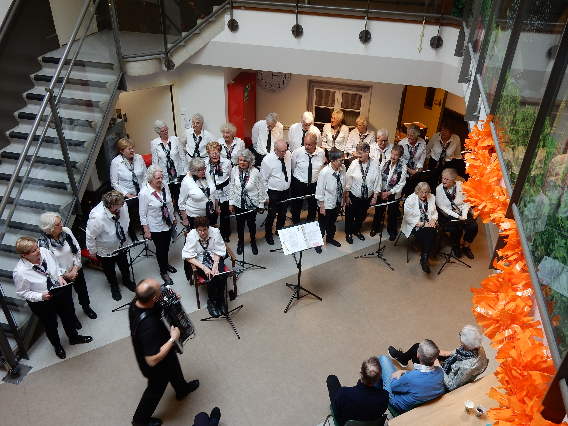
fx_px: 492
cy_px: 213
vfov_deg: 46.8
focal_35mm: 30
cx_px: 284
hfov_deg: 60.0
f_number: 4
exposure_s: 1/30
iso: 140
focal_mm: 5.4
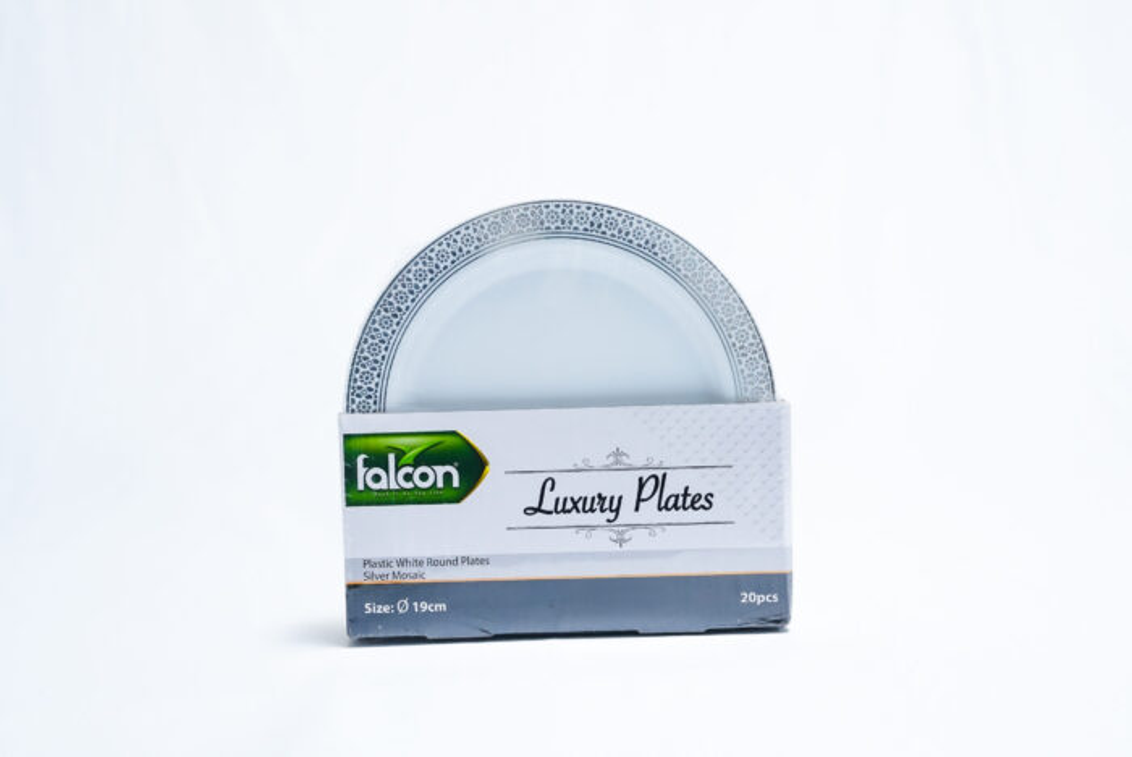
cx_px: 566
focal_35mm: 63
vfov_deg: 21.6
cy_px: 378
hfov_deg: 31.9
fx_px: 1983
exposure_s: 1/200
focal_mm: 63
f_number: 9
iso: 3200
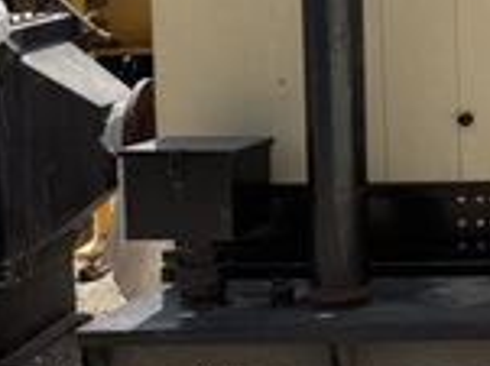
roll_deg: +0.3
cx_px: 918
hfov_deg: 15.9
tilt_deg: -3.5
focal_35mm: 102
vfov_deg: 14.3
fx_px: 1443
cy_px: -3
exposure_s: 1/7353
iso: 80
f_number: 1.78
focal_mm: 6.76
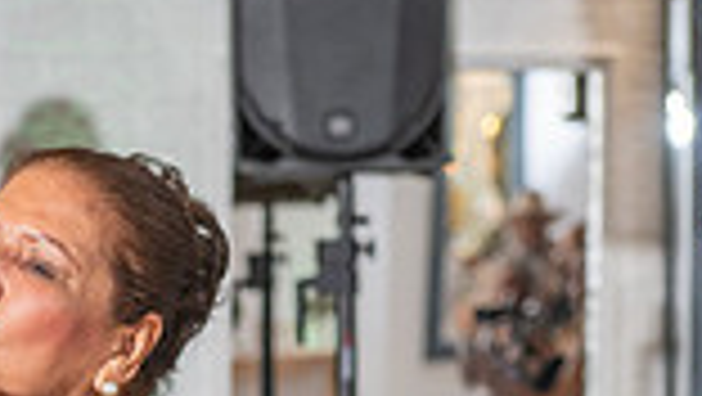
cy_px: 695
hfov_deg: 7.9
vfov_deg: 4.4
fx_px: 5067
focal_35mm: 272
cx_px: 18
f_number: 4.5
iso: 500
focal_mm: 70
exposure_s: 1/200
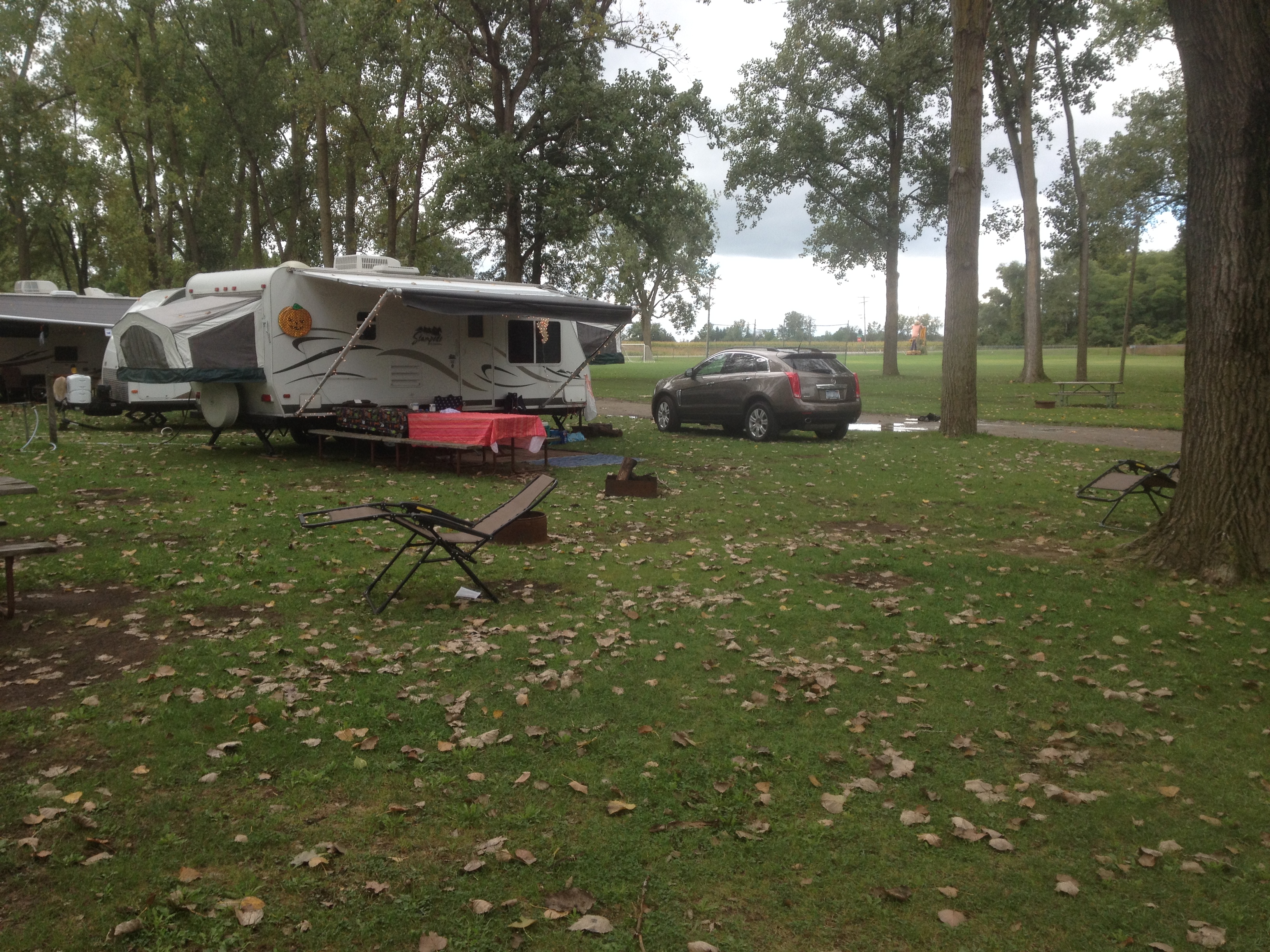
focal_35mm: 35
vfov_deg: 40.7
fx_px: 1284
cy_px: 476
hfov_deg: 52.6
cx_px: 635
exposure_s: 1/394
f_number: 2.4
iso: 50
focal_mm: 4.28
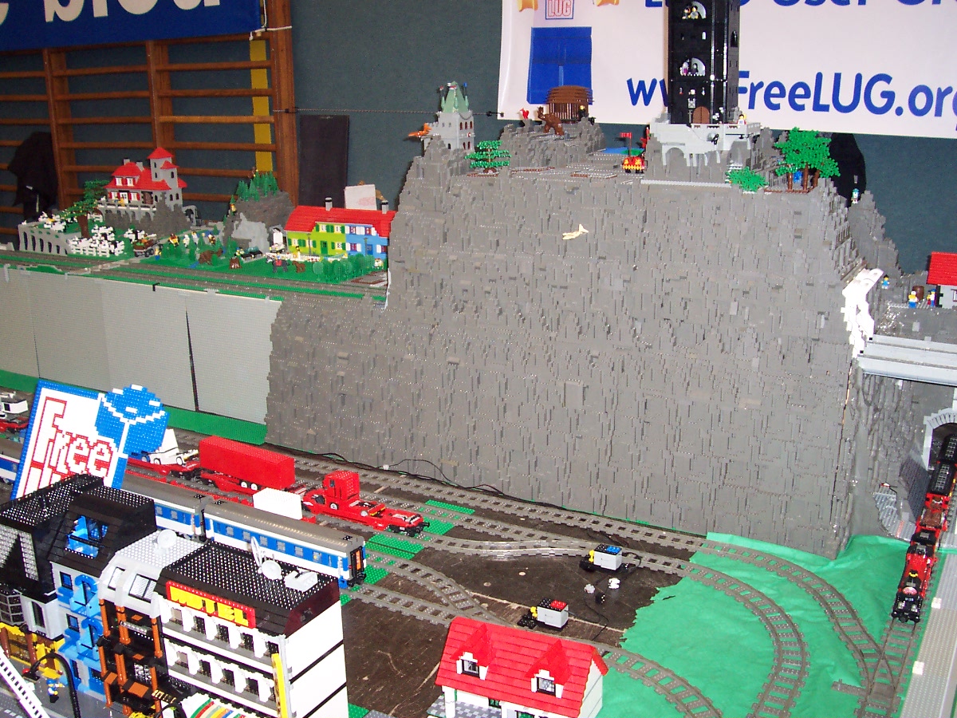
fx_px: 1023
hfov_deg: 50.1
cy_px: 359
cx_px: 478
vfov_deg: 38.7
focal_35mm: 37
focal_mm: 5.6
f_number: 2.8
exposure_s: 1/60
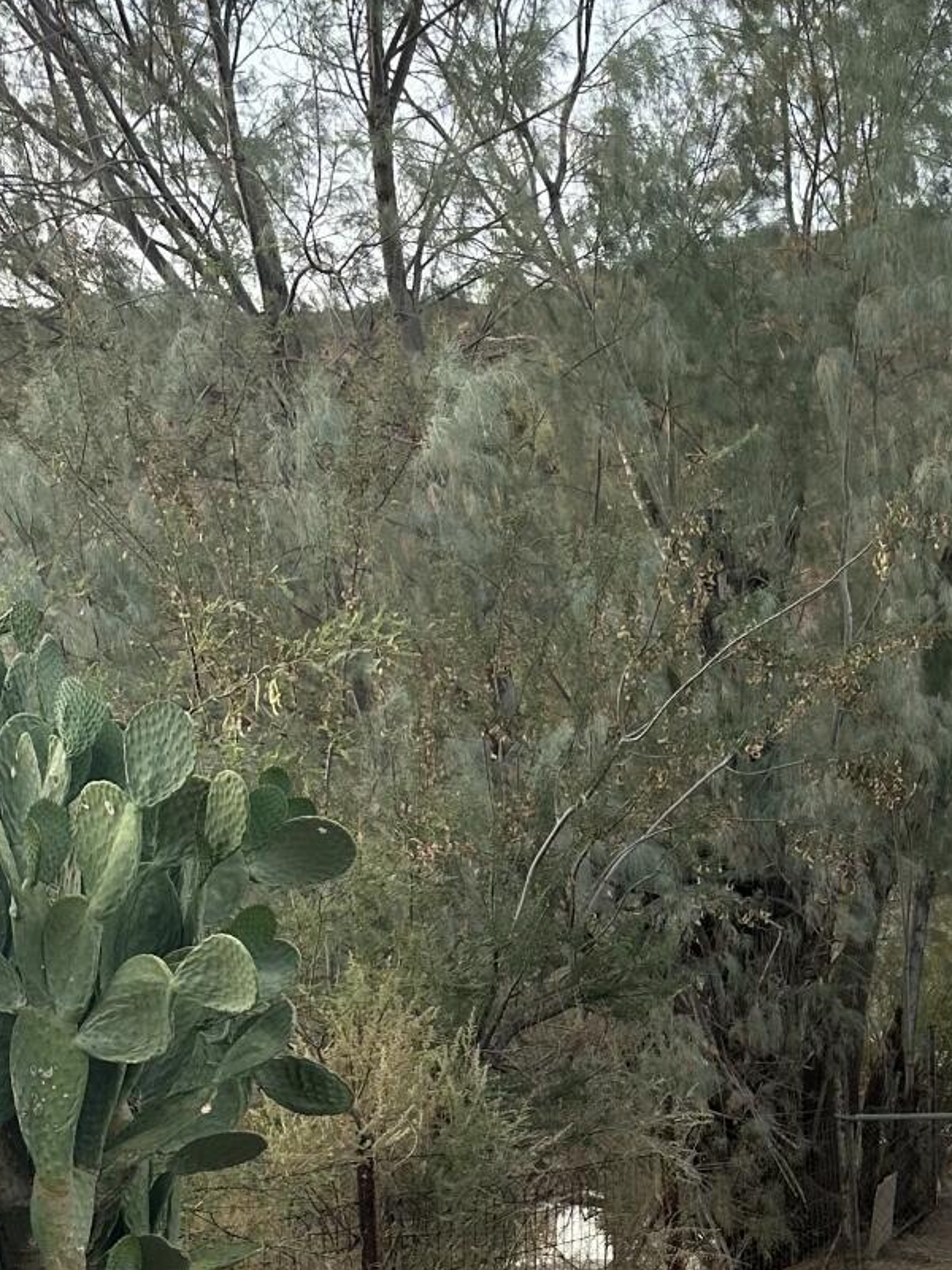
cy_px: 1237
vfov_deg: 30.2
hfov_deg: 22.8
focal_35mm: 60
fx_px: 2200
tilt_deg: -6.2
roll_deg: +0.6
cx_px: 1090
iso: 100
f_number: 1.78
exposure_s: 1/121
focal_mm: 6.86
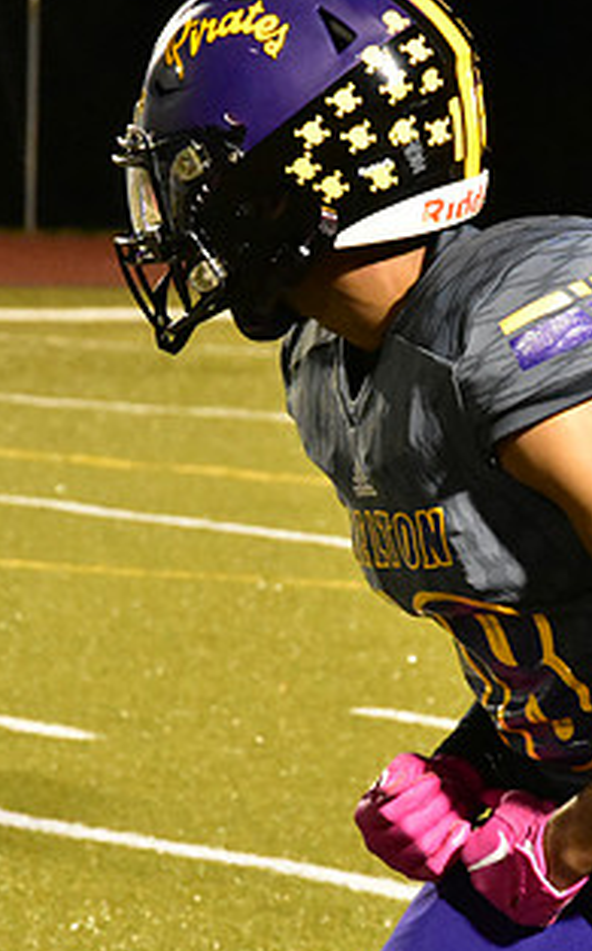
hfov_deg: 3.4
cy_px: 466
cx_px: 307
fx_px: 9908
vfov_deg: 5.5
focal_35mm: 383
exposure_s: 1/60
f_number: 11
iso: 10000
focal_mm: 135
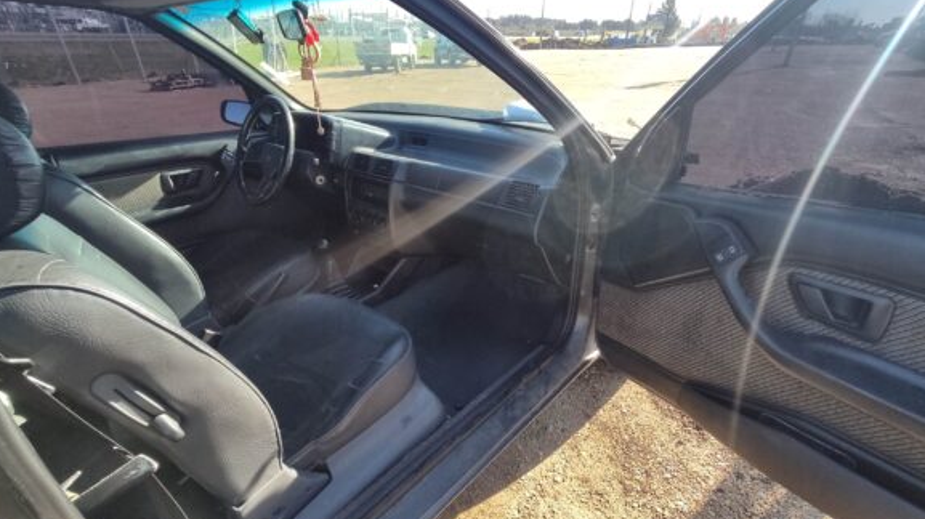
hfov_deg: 95.9
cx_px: 470
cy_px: 314
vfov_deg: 63.2
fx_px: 417
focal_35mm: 17
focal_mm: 1.6
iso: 50
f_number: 2.2
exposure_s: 1/266
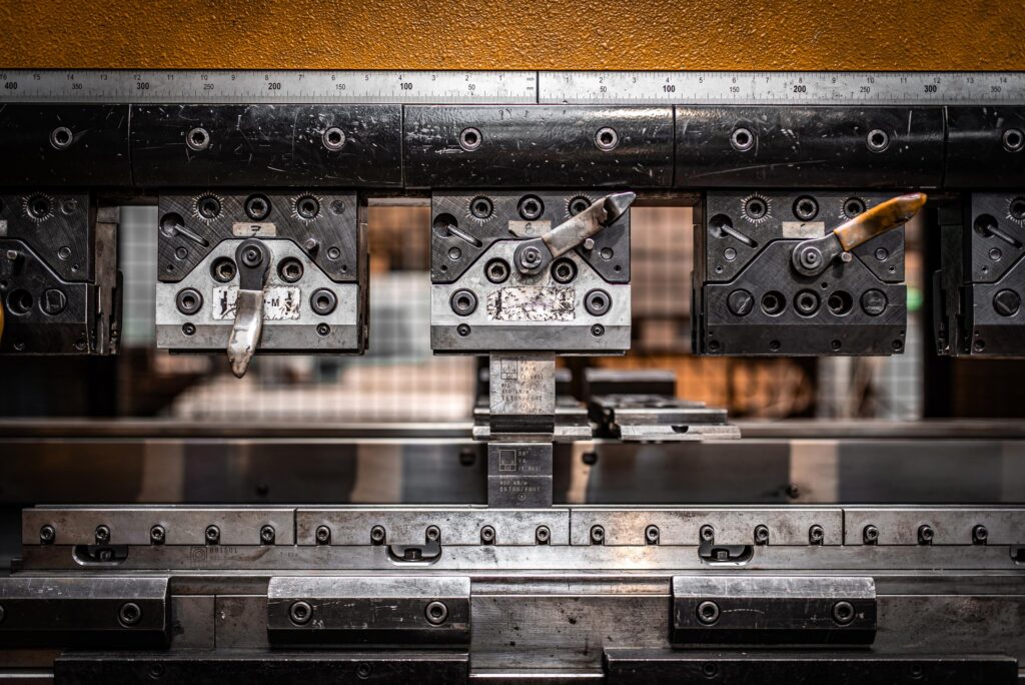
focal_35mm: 35
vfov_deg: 37.9
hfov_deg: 54.4
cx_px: 512
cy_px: 342
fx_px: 997
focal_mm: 35
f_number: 2
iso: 200
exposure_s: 1/40
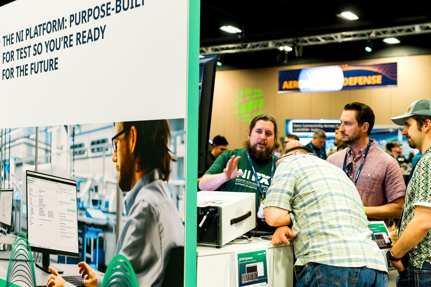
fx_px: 630
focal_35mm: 53
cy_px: 146
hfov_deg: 37.8
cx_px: 208
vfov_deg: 25.7
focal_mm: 50
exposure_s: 1/100
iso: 1600
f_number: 3.2
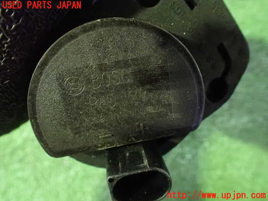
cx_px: 134
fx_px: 232
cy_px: 100
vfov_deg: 46.8
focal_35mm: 30
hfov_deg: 60.0
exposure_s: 1/30
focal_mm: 5.4
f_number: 2.3
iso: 1600
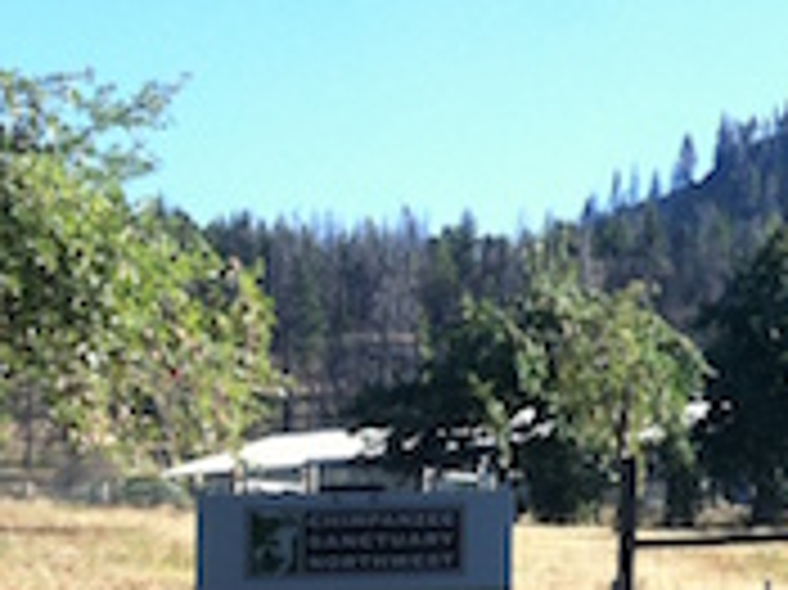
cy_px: 453
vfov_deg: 12.5
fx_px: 2684
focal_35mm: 118
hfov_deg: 15.3
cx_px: 1211
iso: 80
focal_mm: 3.85
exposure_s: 1/250
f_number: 2.8
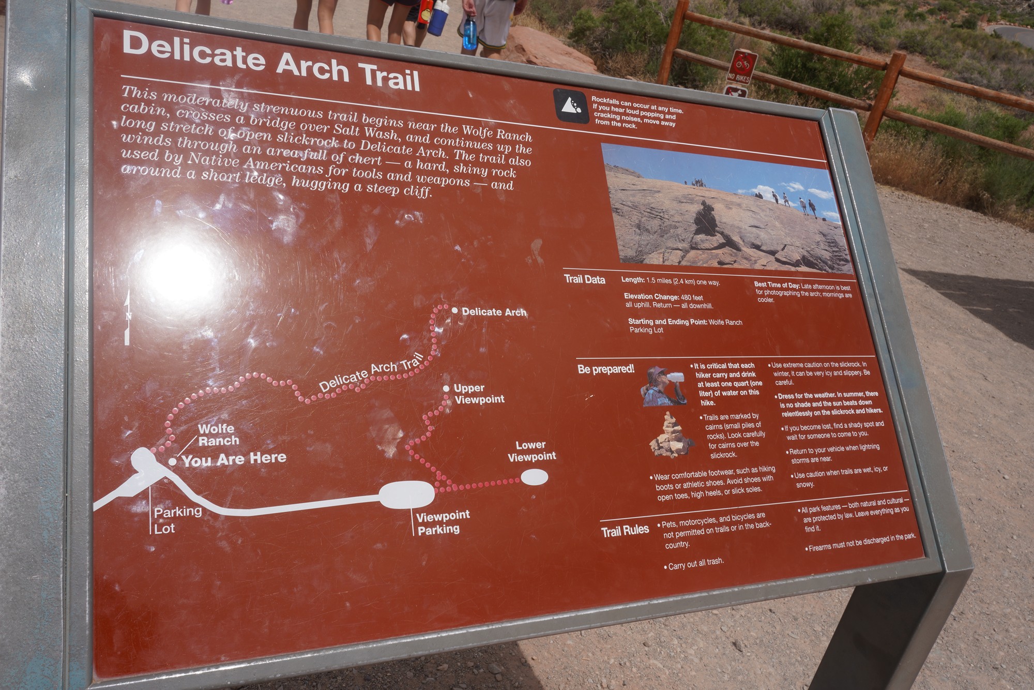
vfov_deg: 42.3
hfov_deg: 60.3
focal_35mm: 31
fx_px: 890
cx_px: 517
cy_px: 345
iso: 100
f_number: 22
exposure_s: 1/100
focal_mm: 31
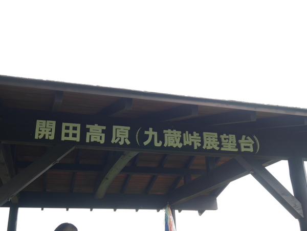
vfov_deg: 34.4
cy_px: 116
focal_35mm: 42
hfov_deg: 44.8
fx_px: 373
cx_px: 154
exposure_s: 1/125
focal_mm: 21
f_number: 5.6
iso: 200
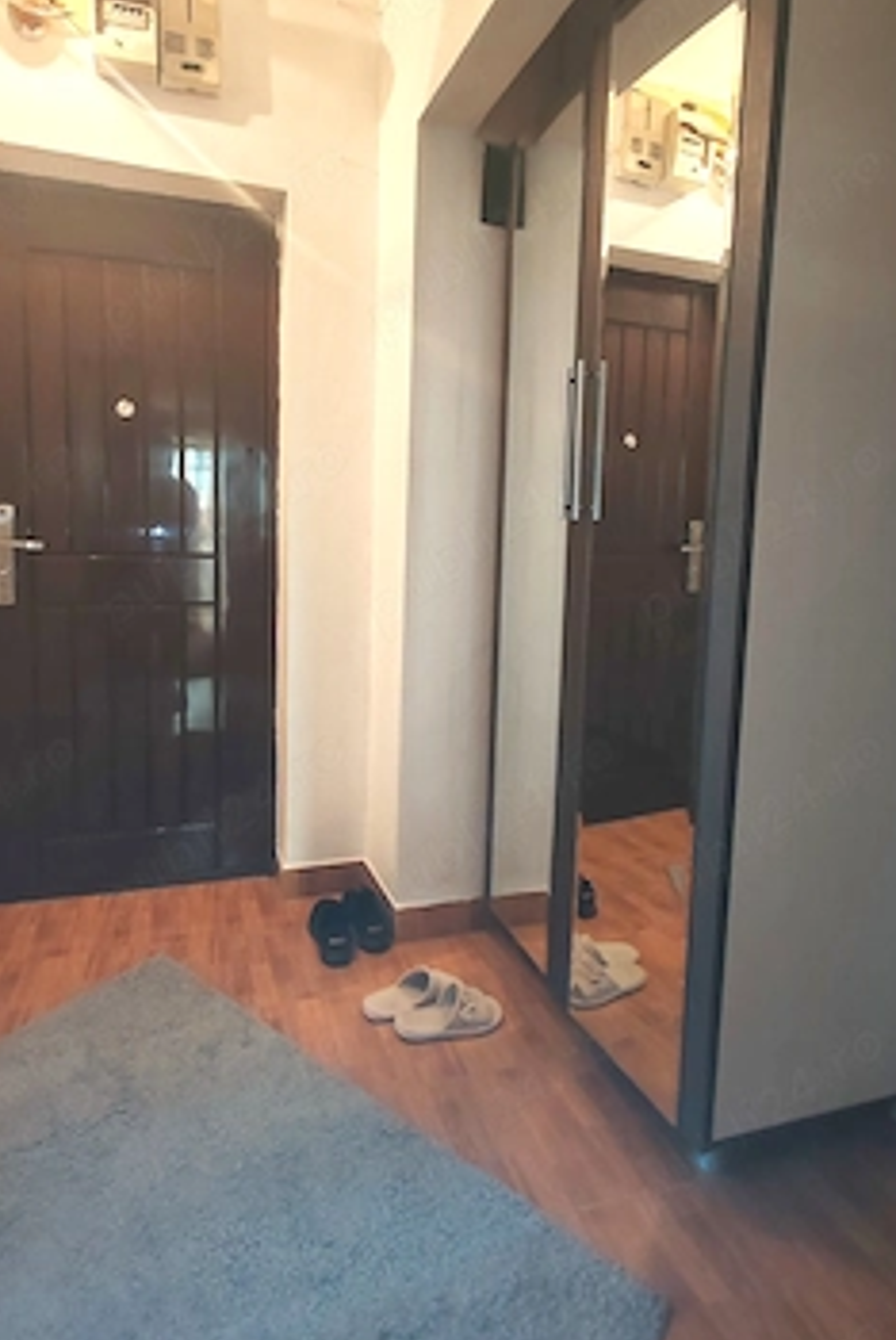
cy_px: 597
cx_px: 356
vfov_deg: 86.5
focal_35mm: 19
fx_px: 708
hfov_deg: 64.0
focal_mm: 1.96
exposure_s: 1/33
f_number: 2.2
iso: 200
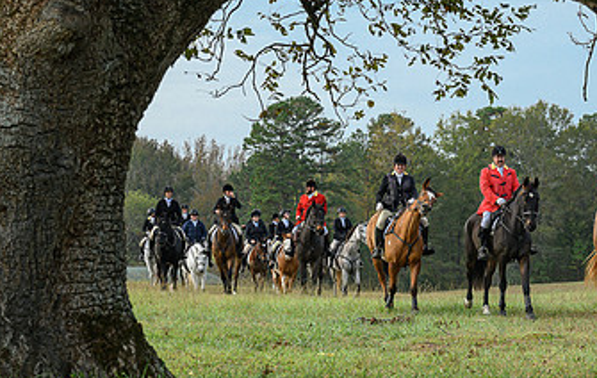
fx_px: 3070
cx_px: 380
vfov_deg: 7.0
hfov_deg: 11.1
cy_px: 145
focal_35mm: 188
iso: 400
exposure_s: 1/500
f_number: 6.3
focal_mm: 104
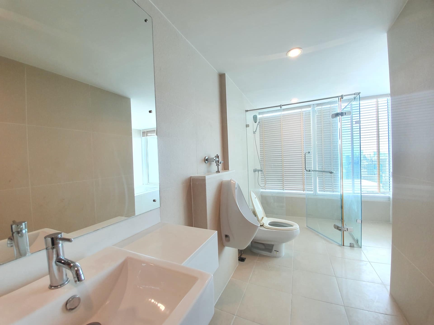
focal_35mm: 13
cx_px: 217
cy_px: 162
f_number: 2.2
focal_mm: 1.8
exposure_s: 1/50
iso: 64
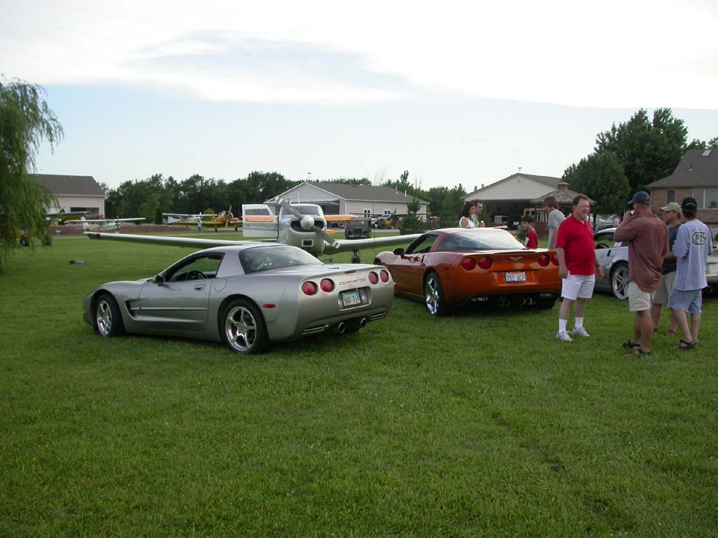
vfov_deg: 37.7
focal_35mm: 38
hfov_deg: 49.0
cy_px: 269
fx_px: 788
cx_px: 359
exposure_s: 1/473
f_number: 2.6
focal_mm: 7.85
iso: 100
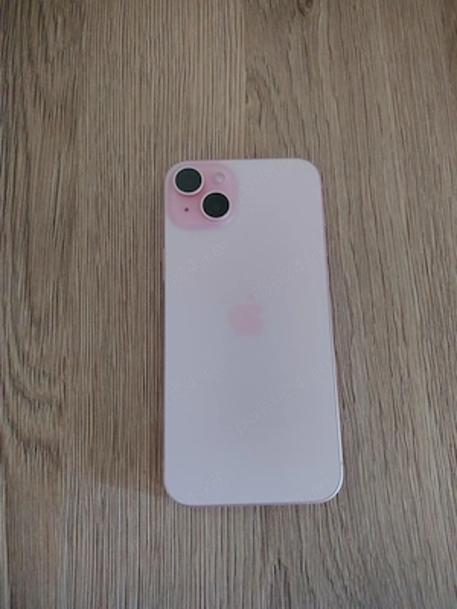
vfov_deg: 71.6
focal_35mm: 24
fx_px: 422
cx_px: 228
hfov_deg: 56.8
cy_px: 304
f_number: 1.75
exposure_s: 1/16.7
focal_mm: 5.25
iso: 4406
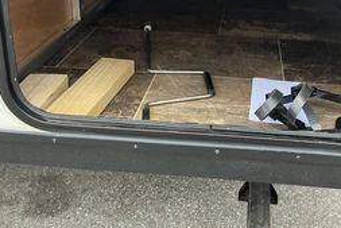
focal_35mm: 46
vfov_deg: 28.6
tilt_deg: -17.8
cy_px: 40
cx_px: 236
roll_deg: +0.6
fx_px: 436
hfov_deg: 42.0
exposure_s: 1/318
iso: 25
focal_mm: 3
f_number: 1.8
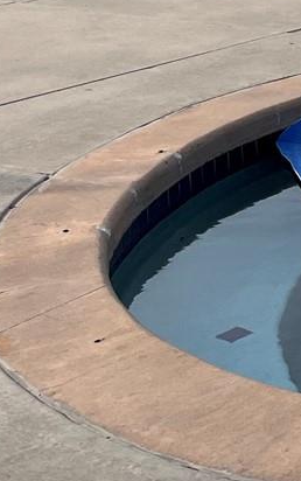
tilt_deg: -5.3
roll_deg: +0.6
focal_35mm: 107
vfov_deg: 18.3
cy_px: -118
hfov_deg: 10.2
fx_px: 1402
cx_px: 776
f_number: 1.6
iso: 50
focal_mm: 5.1
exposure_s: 1/3413
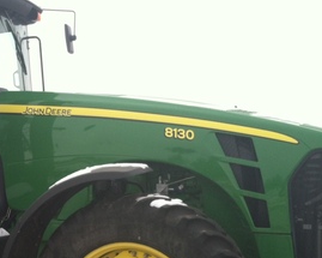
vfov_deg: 21.9
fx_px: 657
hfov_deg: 26.4
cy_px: 203
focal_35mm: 69
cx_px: 19
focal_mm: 3.85
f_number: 2.8
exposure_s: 1/492
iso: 80
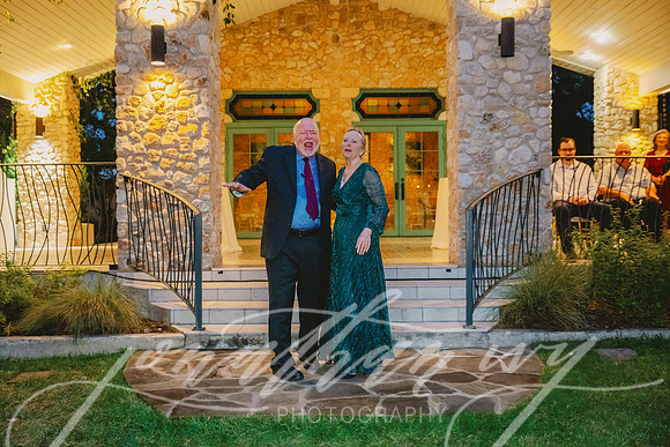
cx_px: 335
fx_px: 726
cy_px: 224
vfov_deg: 34.2
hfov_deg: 49.5
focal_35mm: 39
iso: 8000
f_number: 2.8
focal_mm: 39
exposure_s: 1/200
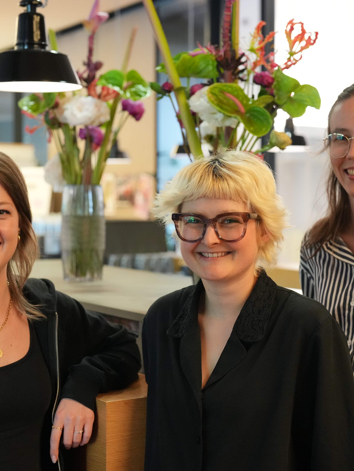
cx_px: 198
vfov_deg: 26.7
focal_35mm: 73
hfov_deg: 20.2
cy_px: 234
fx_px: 995
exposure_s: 1/250
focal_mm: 50
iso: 4000
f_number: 3.2
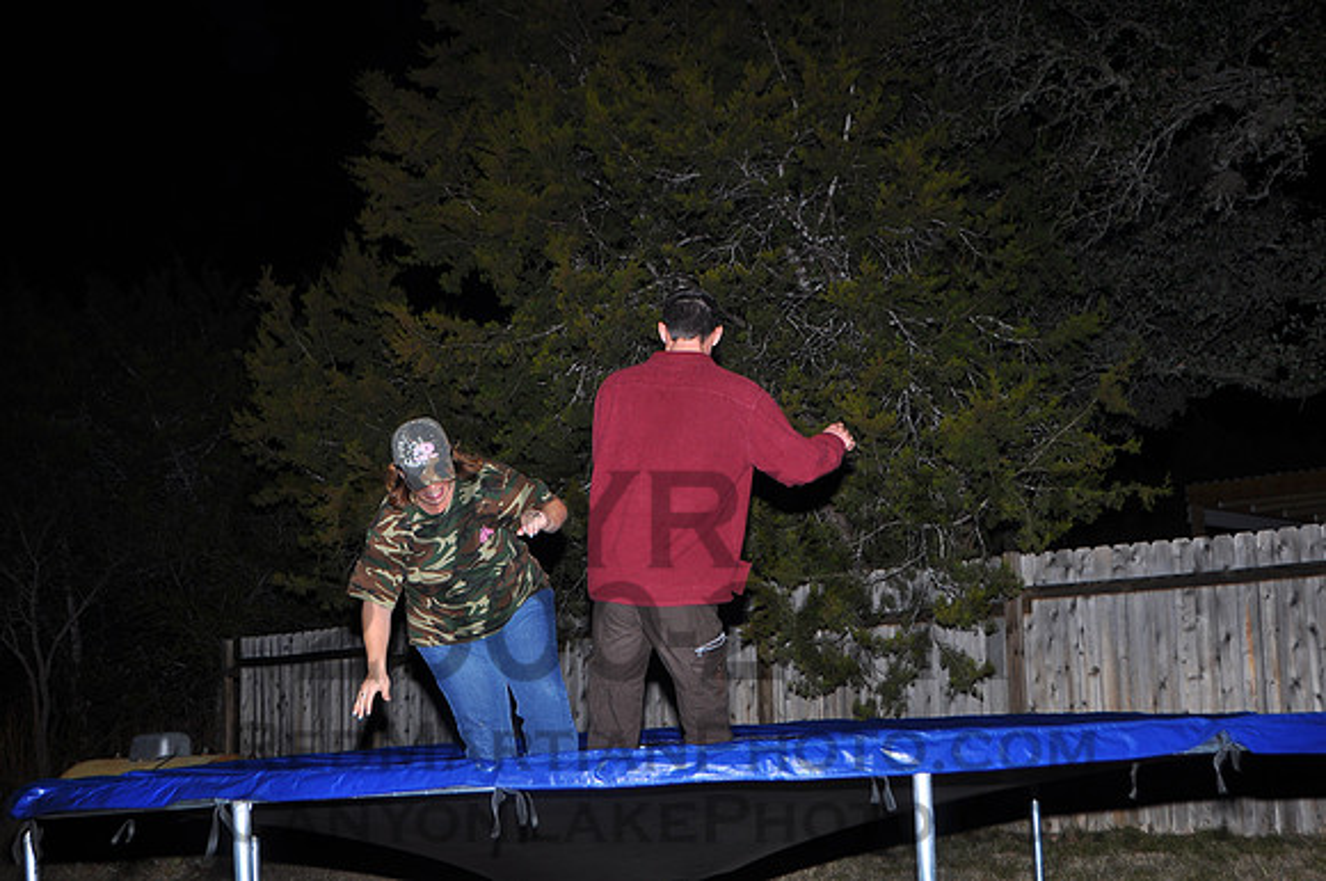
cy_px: 440
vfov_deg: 25.0
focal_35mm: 54
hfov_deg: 36.9
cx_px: 663
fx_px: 1986
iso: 200
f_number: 5.6
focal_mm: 36
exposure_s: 1/60
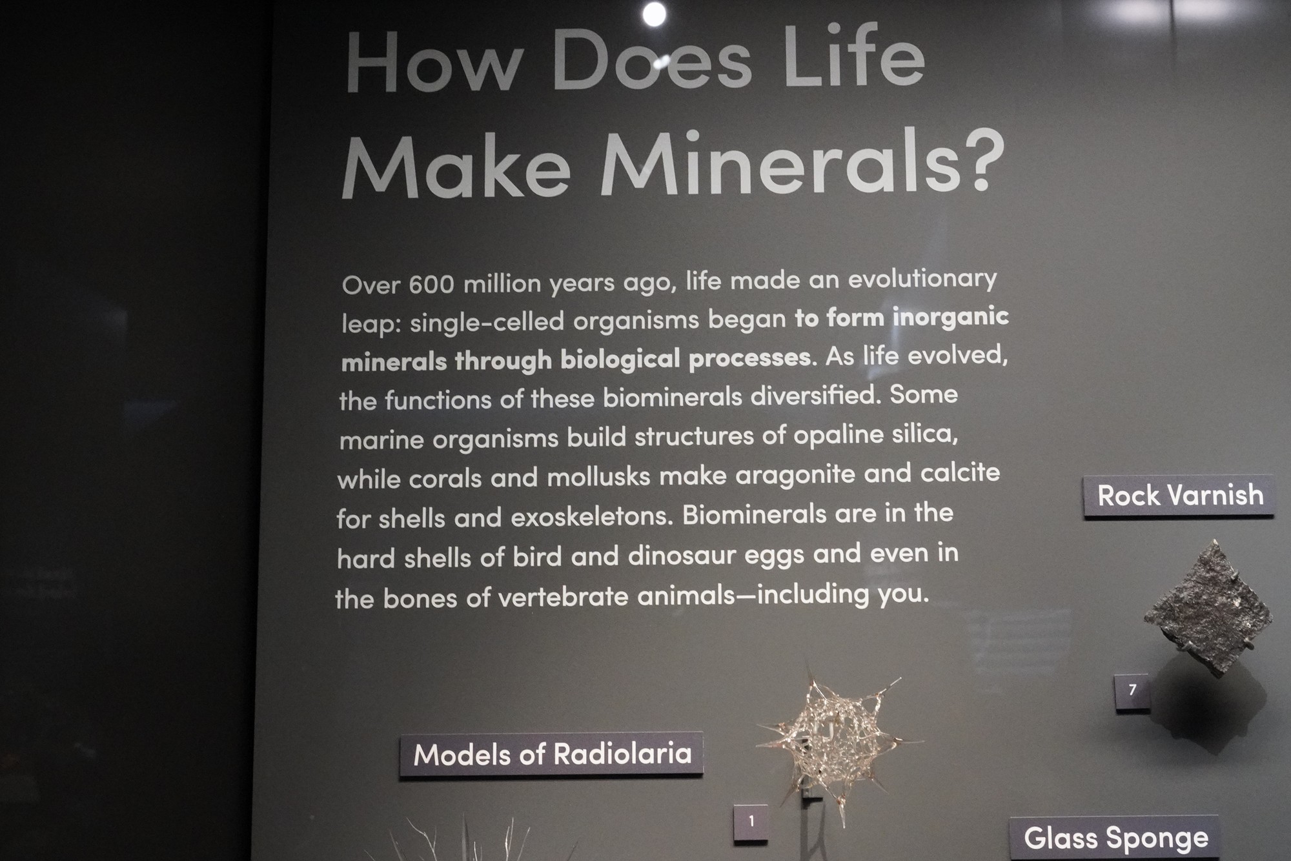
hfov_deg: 48.5
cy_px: 430
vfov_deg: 33.4
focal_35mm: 40
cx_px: 646
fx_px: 1435
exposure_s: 1/80
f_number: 14
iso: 10000
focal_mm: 40
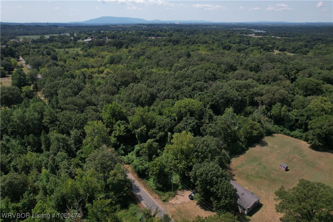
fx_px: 203
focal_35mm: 22
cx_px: 166
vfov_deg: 57.2
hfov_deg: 78.6
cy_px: 111
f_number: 2.8
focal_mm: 8.38
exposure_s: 1/2000
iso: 100
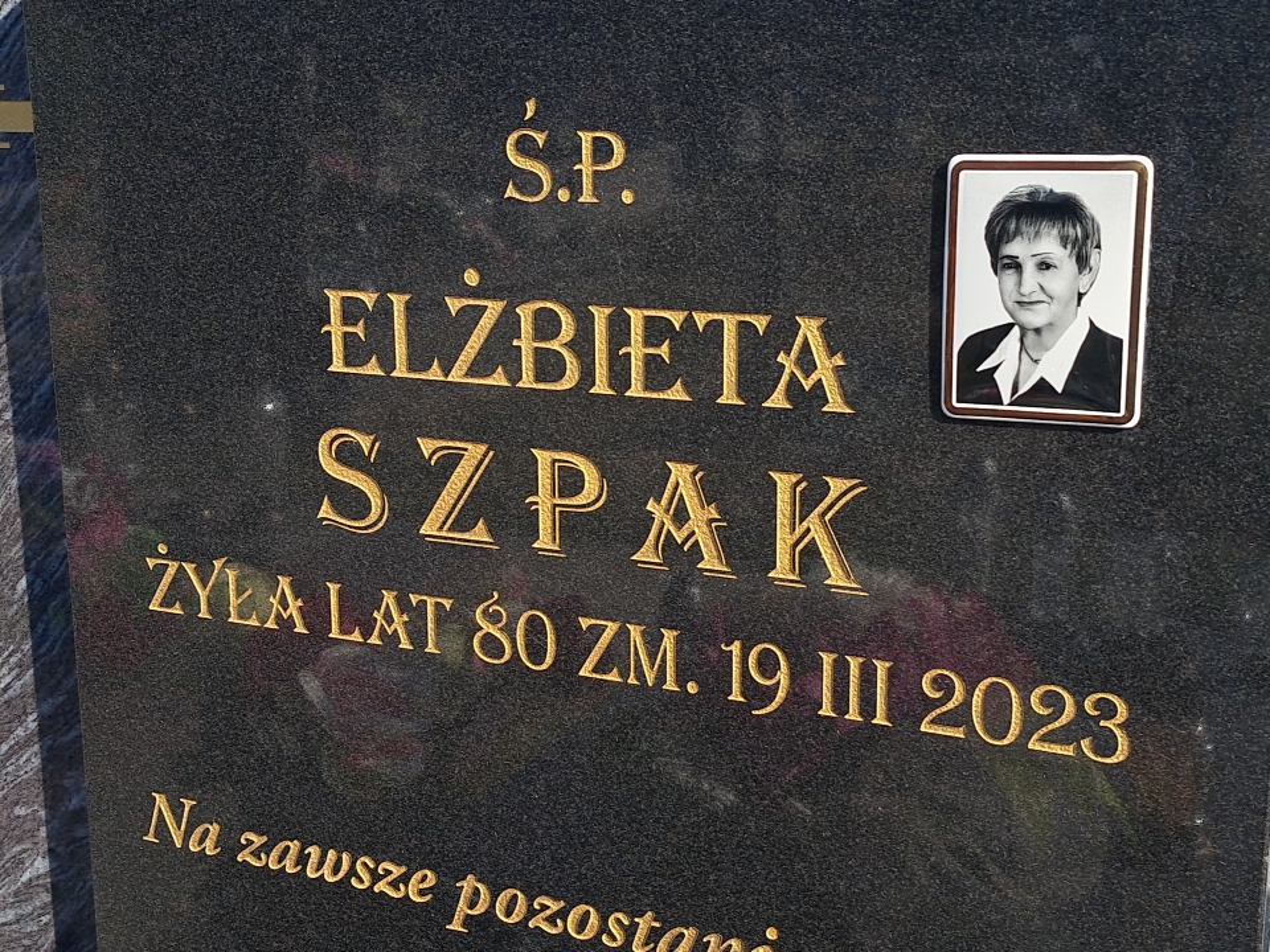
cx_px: 635
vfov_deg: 56.8
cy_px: 476
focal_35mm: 24
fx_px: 881
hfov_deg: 71.6
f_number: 1.8
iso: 50
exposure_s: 1/1114
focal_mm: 5.23
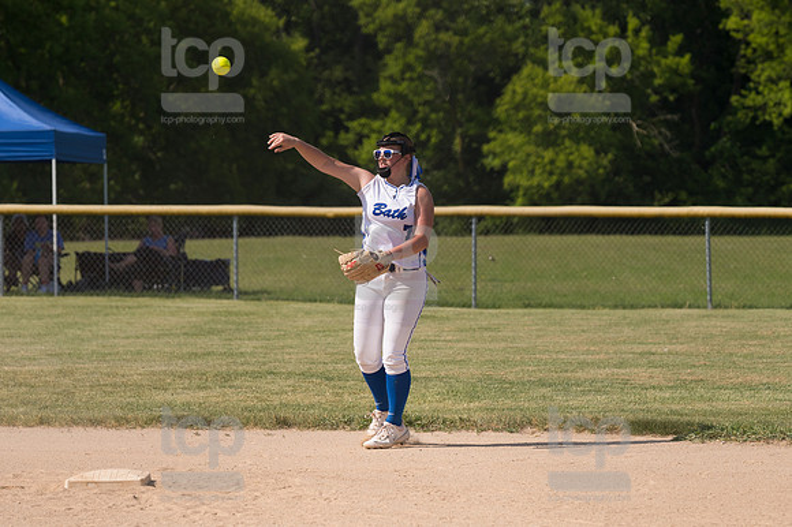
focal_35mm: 255
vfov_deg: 5.4
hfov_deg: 8.1
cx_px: 396
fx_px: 5607
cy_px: 264
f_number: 5.6
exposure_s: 1/1600
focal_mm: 170
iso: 250
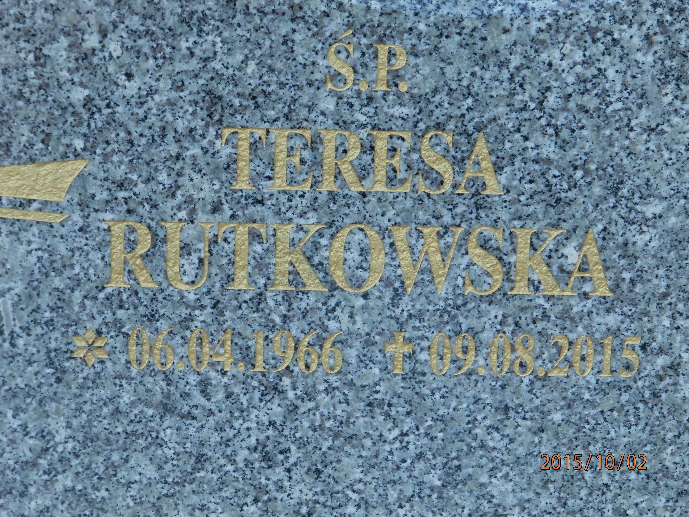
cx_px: 344
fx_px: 2627
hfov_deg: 14.9
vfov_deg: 11.2
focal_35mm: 132
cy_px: 258
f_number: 4.7
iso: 200
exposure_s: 1/60
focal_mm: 23.6
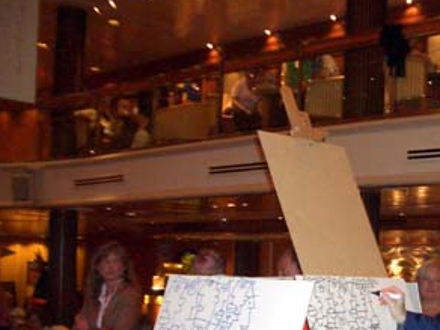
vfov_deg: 21.8
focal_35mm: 66
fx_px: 839
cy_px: 290
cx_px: 411
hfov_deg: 28.1
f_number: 2.6
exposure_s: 1/60
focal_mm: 5.8
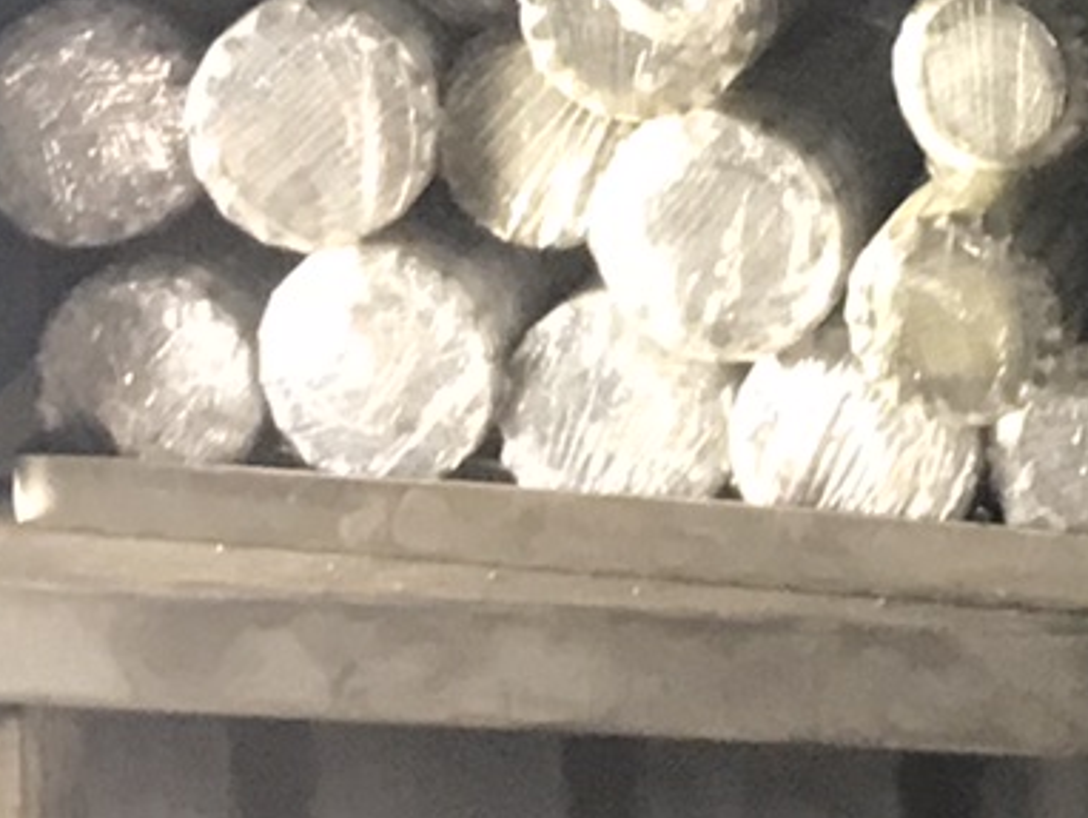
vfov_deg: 9.6
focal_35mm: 150
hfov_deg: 12.9
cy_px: -490
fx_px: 4718
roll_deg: +0.3
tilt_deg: -6.7
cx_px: 1165
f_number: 1.8
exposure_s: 1/17
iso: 64
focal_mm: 3.99
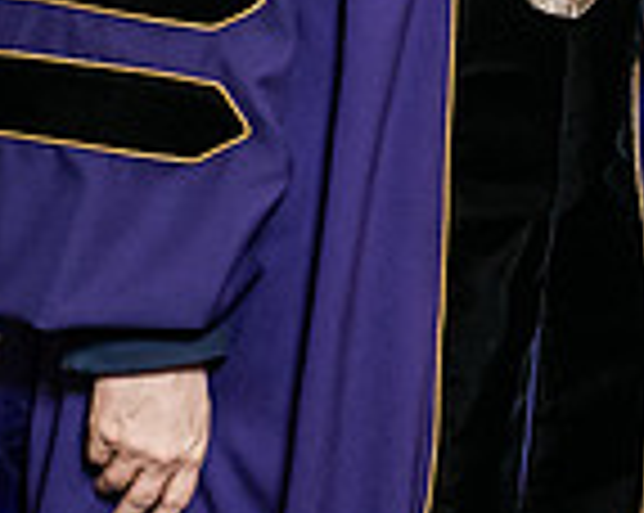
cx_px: 689
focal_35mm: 267
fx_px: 5082
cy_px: -97
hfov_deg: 7.2
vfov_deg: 5.8
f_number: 5
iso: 2500
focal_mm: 70
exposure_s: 1/200
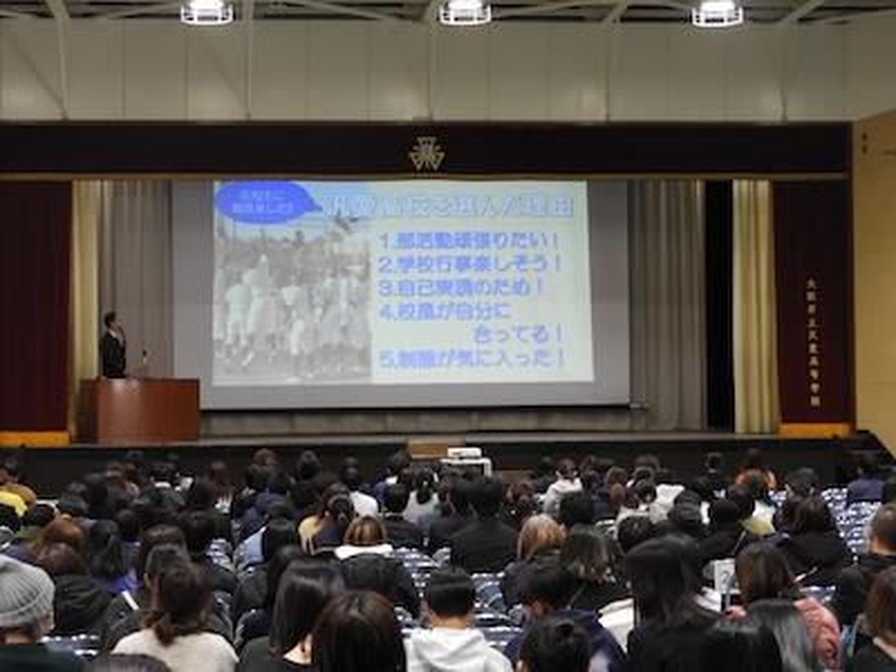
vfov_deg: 17.4
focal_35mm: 85
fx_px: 2200
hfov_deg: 23.0
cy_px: 336
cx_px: 448
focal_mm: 15.2
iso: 400
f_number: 4.5
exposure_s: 1/25
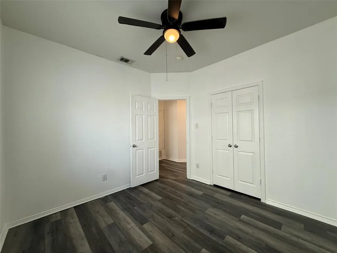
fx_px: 136
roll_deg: +1.2
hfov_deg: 102.1
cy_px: 126
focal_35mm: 14
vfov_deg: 85.7
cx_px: 168
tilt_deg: +0.2
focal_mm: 2.22
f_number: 2.2
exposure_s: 1/120
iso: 125
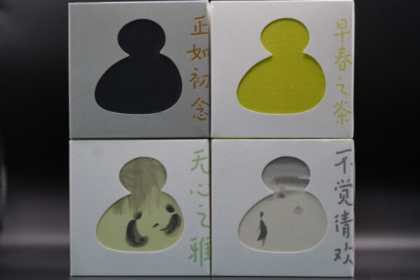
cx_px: 210
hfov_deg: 22.6
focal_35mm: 90
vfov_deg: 15.2
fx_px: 1050
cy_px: 140
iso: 320
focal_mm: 90
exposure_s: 1/100
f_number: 2.8
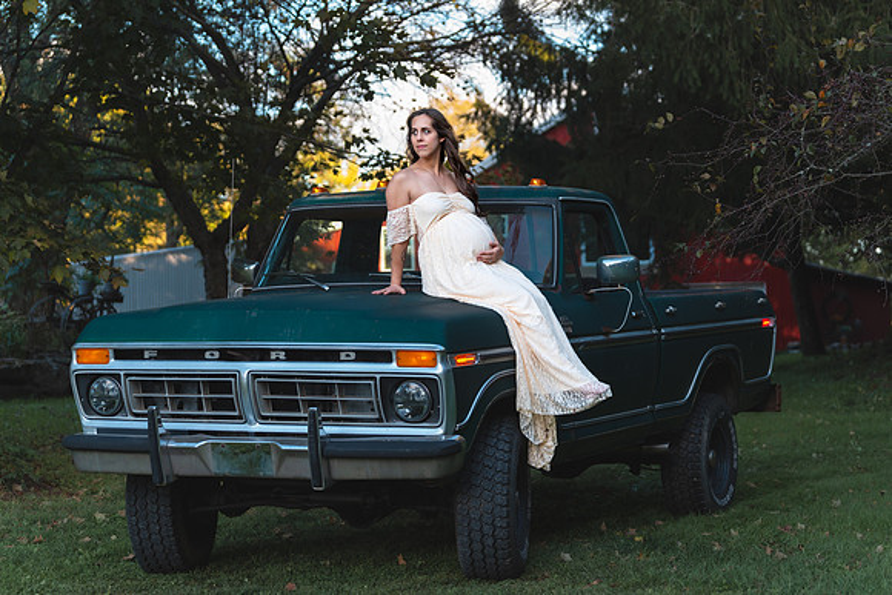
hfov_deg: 25.8
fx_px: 1946
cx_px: 467
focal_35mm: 79
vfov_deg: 17.4
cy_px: 270
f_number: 2.8
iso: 250
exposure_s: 1/320
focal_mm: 70
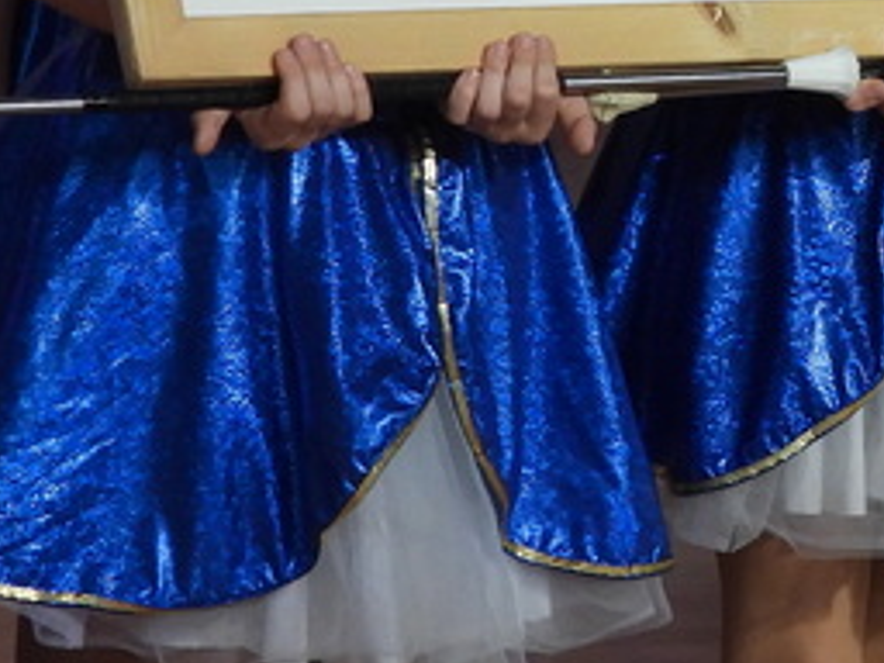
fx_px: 10904
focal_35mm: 427
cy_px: -76
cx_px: 1295
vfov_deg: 3.5
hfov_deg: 4.6
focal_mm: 16.3
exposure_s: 1/60
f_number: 3.5
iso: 180
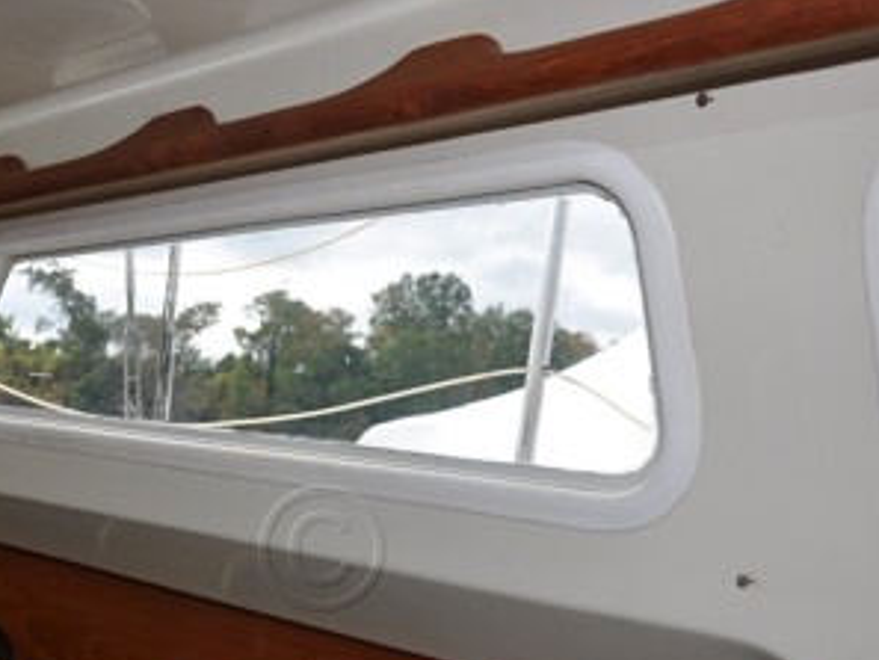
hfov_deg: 43.7
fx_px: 1084
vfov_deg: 33.8
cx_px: 323
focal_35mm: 43
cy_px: 358
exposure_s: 1/200
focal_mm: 21
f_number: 6.3
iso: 200
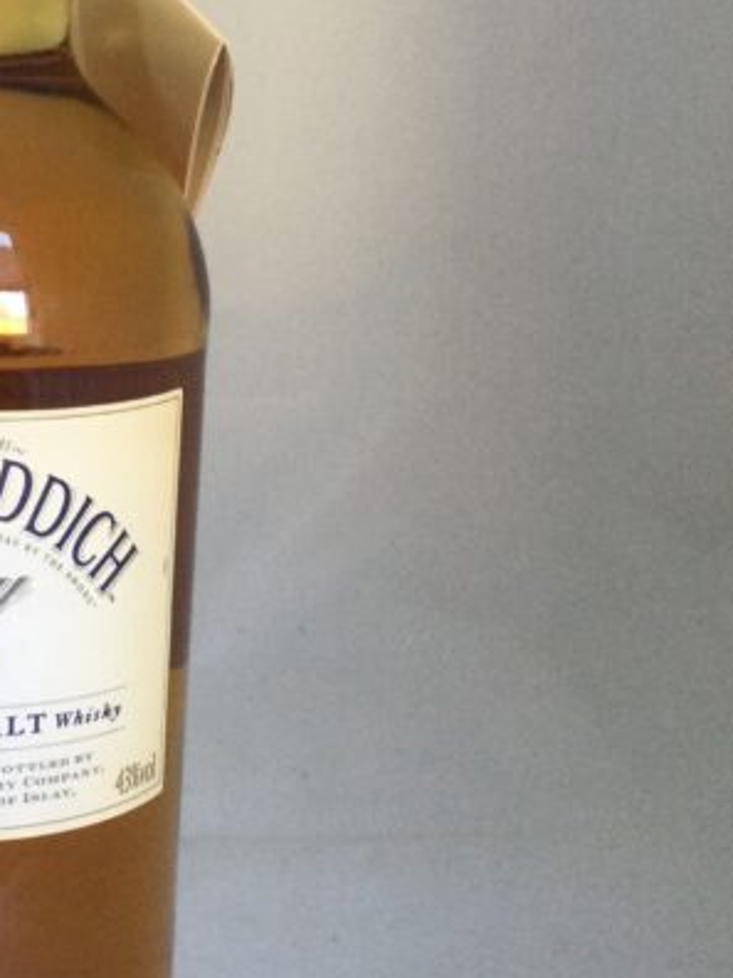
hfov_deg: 19.6
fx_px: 2061
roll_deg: -1.4
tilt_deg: -10.2
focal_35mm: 73
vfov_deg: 26.5
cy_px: 320
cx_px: -5
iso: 100
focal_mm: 3.3
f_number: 2.4
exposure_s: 1/33
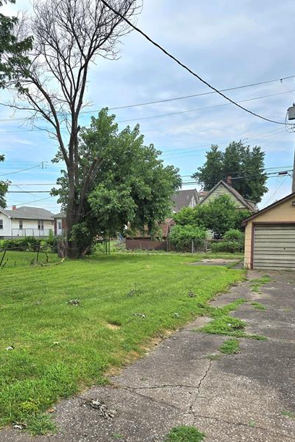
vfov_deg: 61.5
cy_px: 261
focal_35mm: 30
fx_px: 369
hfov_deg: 43.2
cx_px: 108
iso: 12
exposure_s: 1/714
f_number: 1.7
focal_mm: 6.3
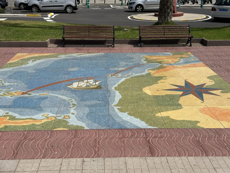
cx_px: 115
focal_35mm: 48
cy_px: 86
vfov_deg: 30.3
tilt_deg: -18.1
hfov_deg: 39.7
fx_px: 319
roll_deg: +0.9
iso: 64
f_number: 1.78
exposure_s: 1/7634
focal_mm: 6.86
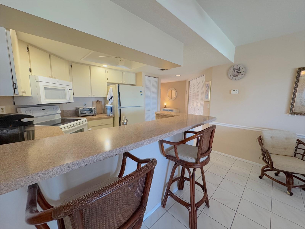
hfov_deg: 102.1
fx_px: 123
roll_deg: -0.6
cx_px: 152
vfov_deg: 85.7
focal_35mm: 14
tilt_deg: -7.4
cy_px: 114
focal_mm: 2.22
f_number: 2.2
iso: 200
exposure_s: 1/120
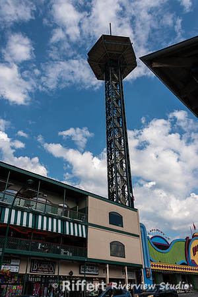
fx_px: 231
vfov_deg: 65.5
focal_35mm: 28
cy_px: 148
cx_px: 99
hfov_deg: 46.4
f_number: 7.1
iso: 100
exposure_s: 1/500
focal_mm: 28
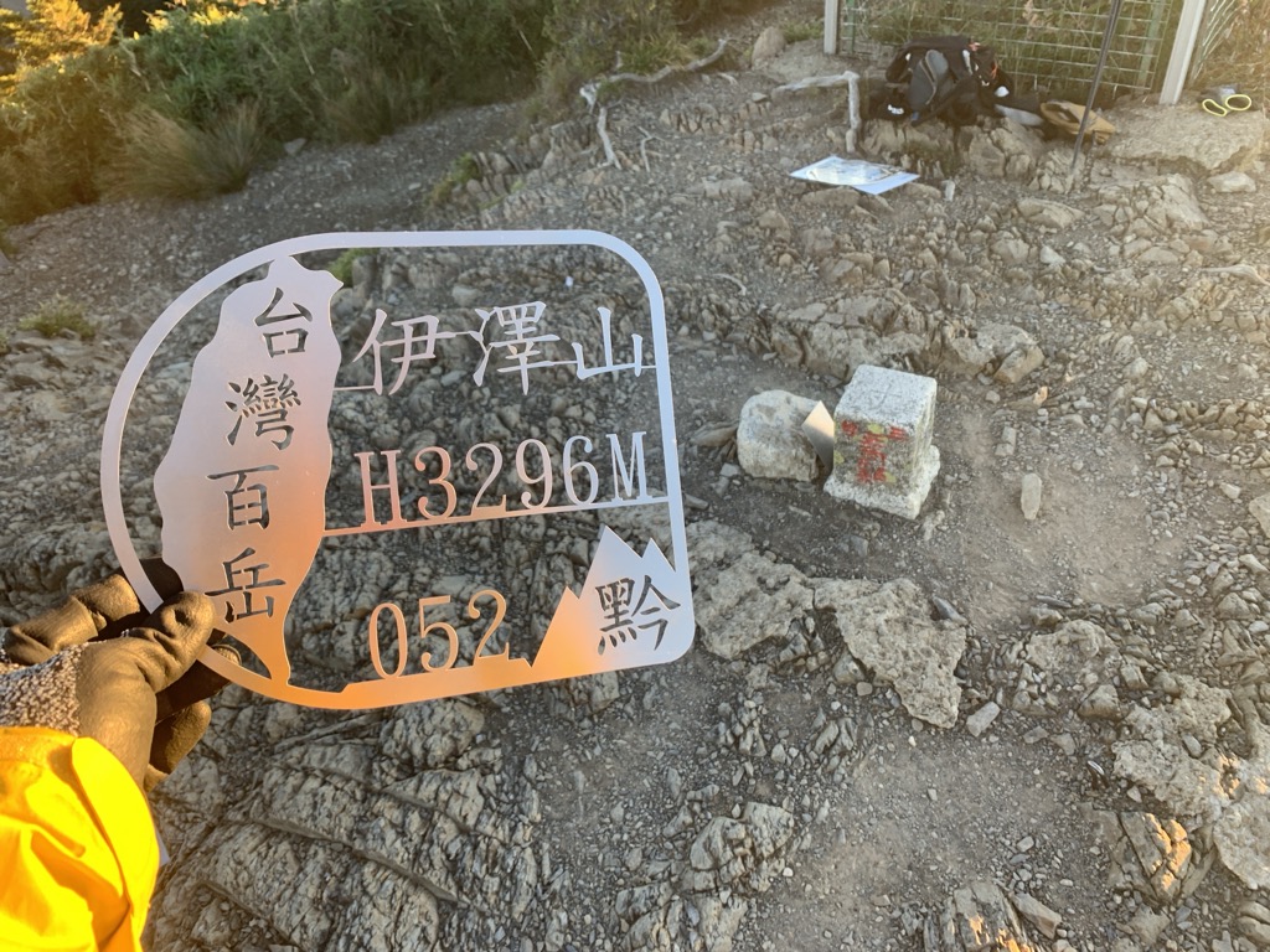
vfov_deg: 53.1
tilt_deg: -42.6
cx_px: 635
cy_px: 476
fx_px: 954
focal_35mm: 26
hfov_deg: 67.3
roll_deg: +6.0
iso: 50
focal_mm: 4.25
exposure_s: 1/122
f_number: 1.8
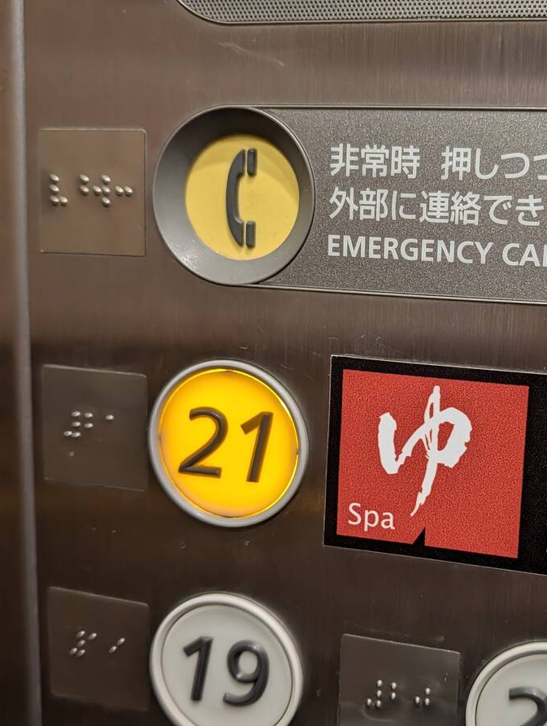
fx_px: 903
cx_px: 434
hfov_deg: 32.8
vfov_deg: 43.7
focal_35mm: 43
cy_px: 392
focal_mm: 6.9
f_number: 1.68
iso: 449
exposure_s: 1/162
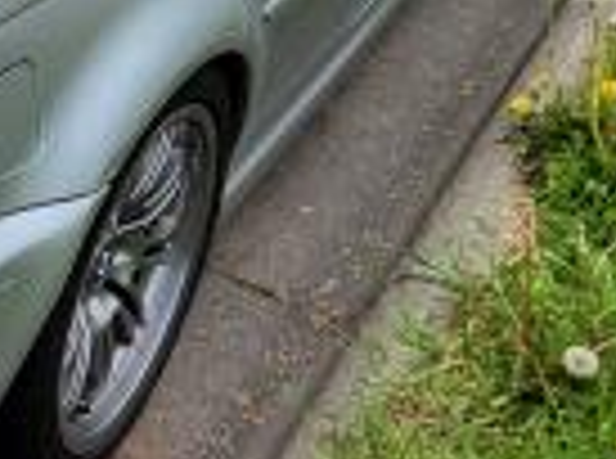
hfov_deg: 18.4
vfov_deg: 14.8
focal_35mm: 96
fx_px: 1704
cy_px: -94
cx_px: -279
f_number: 1.8
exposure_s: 1/2333
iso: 40
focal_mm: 5.4
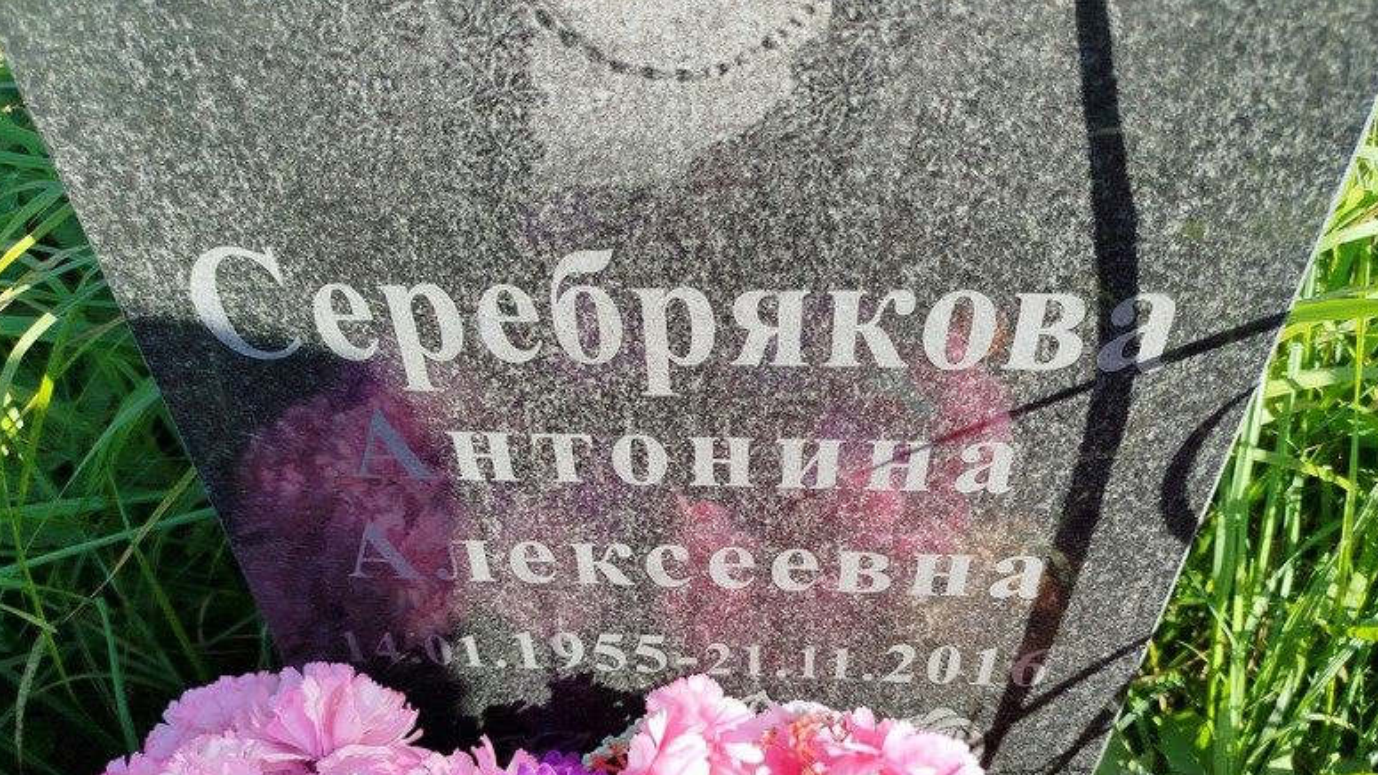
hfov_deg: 69.9
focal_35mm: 27
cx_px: 702
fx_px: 987
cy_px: 487
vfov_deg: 42.6
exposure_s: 1/486
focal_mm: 5.31
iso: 50
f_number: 1.7
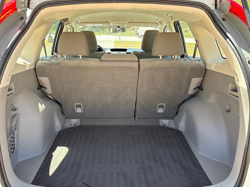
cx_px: 117
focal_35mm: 30
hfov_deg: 59.9
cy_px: 103
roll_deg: +1.1
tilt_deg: -16.5
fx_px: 217
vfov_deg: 46.8
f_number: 1.6
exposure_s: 1/242
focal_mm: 5.96
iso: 100
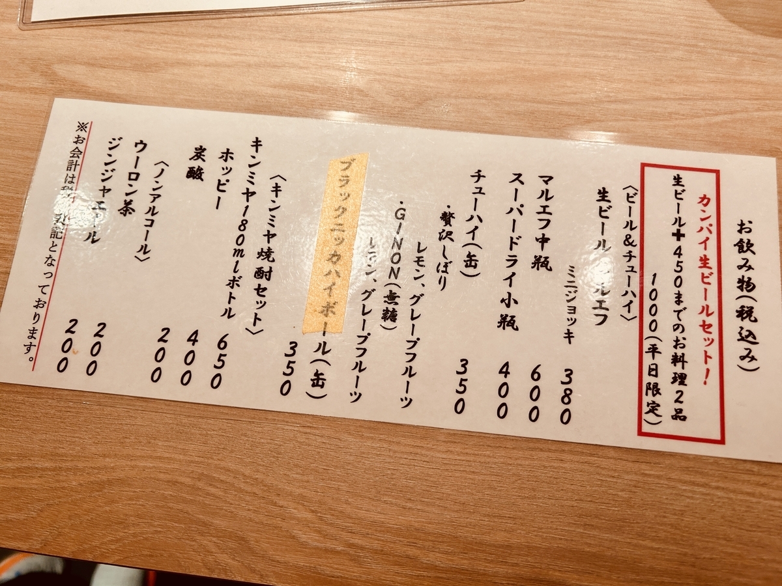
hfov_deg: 67.3
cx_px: 391
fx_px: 587
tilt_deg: -76.1
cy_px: 293
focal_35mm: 26
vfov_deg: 53.1
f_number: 1.5
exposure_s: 1/50
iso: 100
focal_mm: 5.7
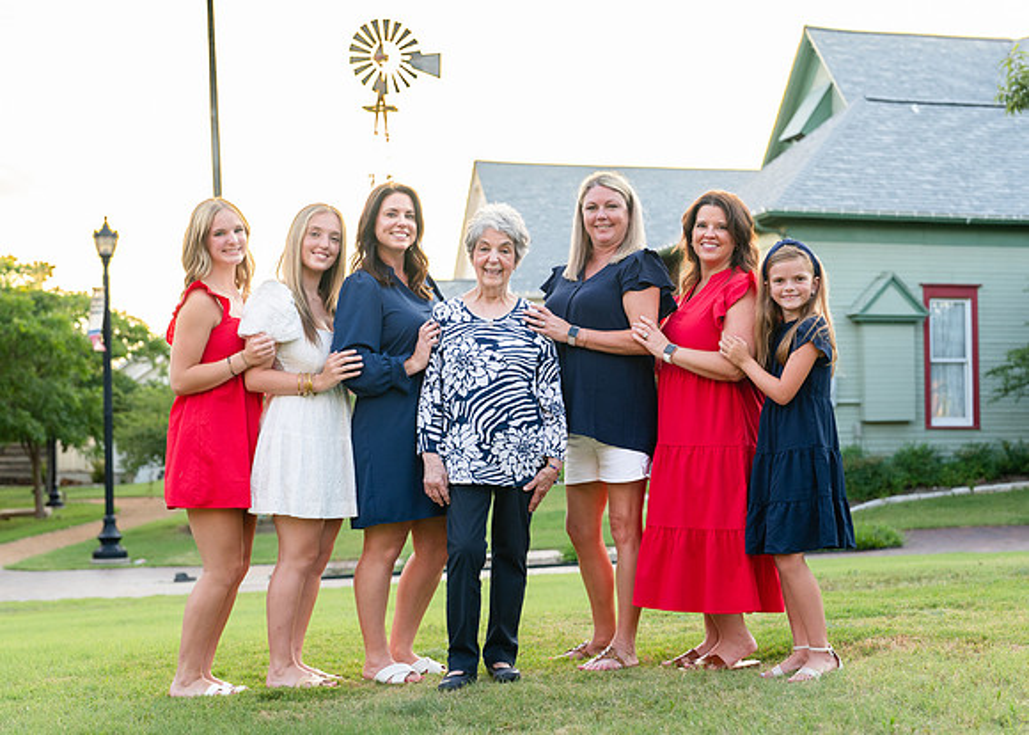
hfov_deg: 34.3
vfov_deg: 24.8
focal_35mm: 57
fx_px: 1667
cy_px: 400
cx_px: 516
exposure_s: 1/320
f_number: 2.8
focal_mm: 50
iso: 200
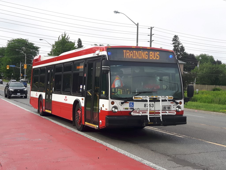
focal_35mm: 31
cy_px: 85
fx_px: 202
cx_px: 113
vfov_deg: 45.4
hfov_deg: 58.4
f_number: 1.9
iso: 40
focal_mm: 3.7
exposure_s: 1/594
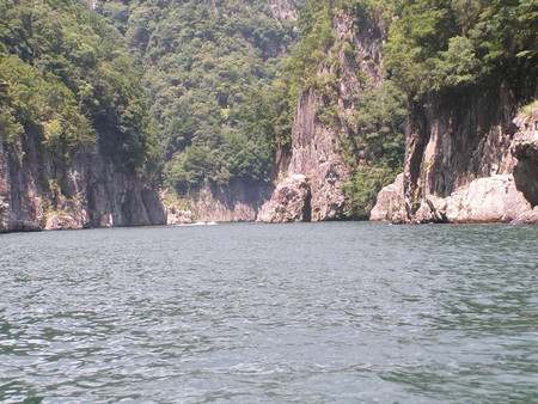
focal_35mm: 99
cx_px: 269
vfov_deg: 15.0
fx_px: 1539
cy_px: 202
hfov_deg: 19.8
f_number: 5
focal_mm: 15.2
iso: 50
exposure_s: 1/160
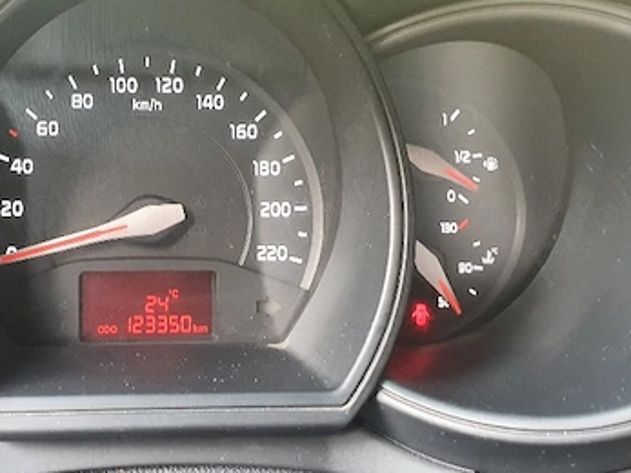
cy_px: 196
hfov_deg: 40.8
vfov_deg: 32.1
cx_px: 153
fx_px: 820
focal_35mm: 45
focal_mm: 4.3
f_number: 2.4
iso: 250
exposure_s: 1/50
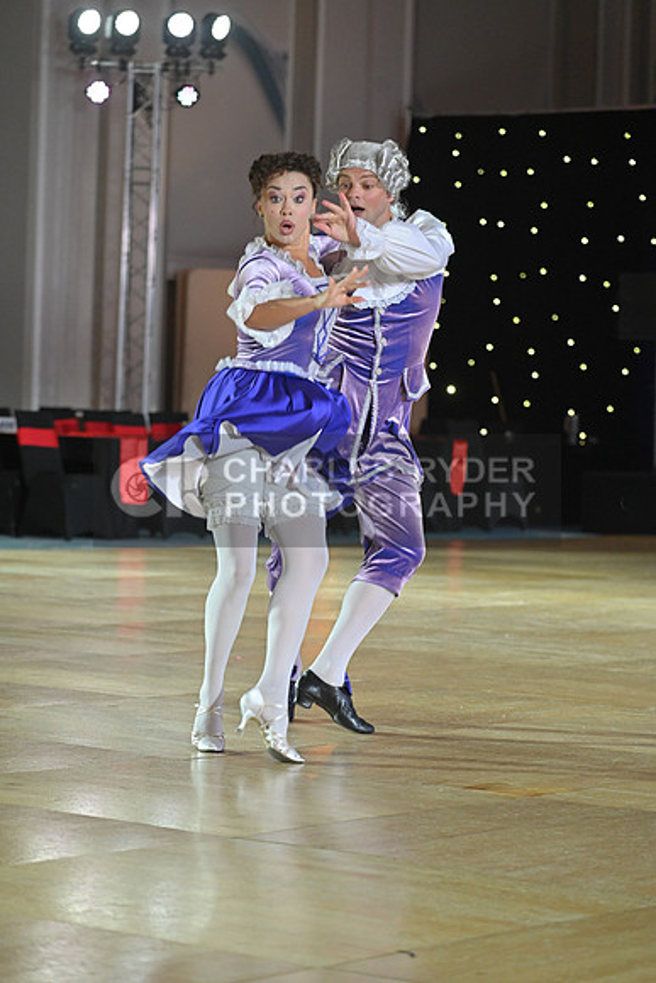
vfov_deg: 18.3
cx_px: 328
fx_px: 3059
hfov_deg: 12.2
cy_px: 492
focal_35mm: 112
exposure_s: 1/250
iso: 2000
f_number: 4
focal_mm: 112
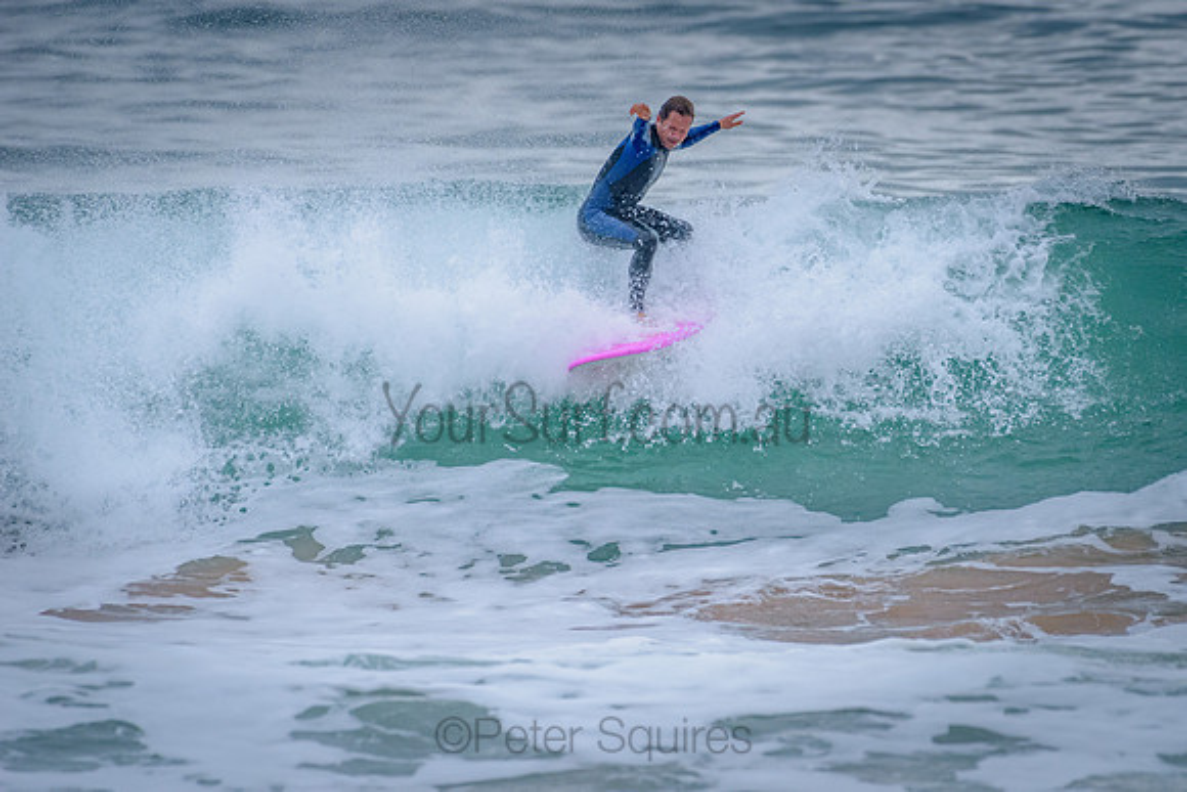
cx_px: 728
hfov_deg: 3.4
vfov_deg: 2.2
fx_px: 20213
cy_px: 333
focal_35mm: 613
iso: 1400
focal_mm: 500
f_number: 5.6
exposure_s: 1/2000
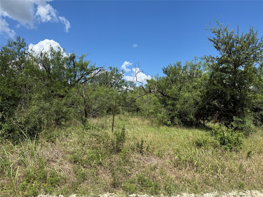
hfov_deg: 71.6
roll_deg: -2.2
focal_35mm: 24
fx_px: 182
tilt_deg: +3.3
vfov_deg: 56.8
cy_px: 98
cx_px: 132
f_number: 1.78
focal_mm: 6.76
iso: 80
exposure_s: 1/4405
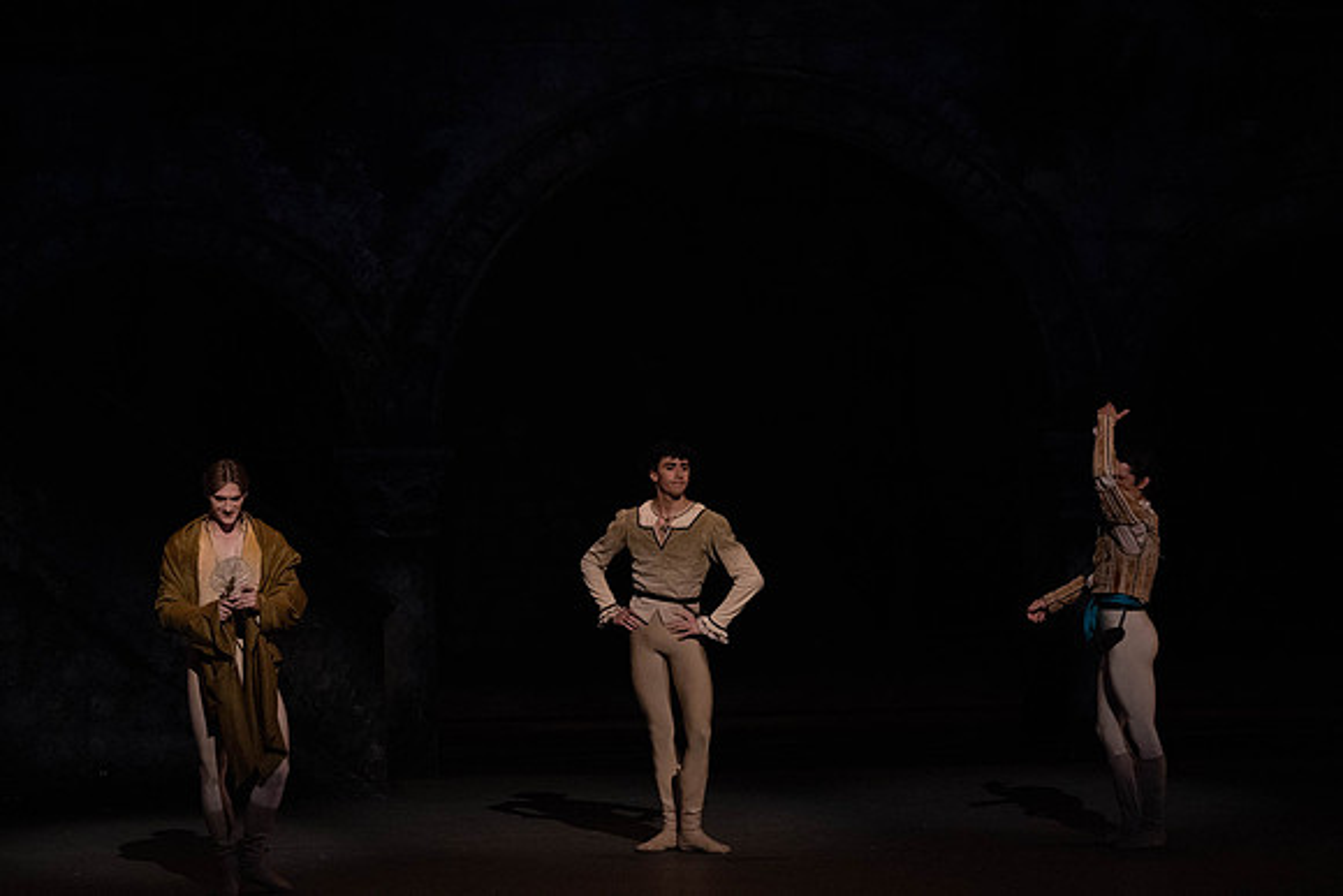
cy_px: 448
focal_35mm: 232
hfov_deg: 8.9
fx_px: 8657
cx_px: 672
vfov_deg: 5.9
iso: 8000
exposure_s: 1/250
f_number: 5.6
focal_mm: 232
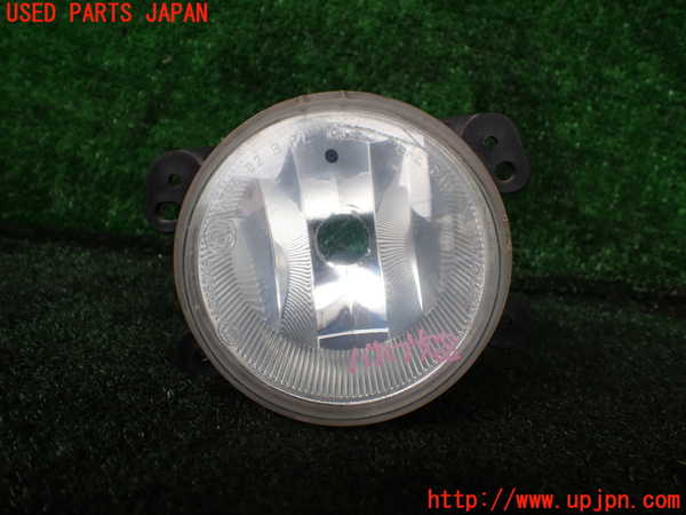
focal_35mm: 30
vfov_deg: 46.8
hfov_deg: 60.0
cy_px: 258
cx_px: 343
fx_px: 595
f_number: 2.3
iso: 100
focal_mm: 5.4
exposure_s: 1/160
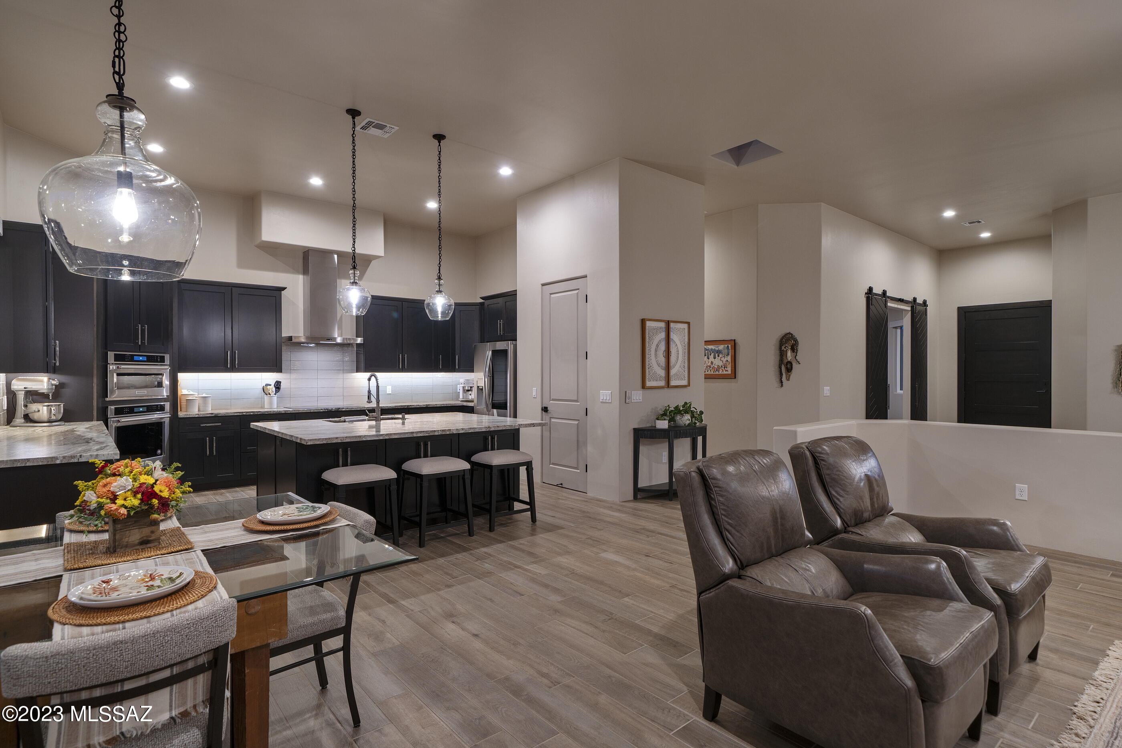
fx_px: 530
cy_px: 374
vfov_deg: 70.4
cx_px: 561
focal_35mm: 17
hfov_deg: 93.3
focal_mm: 17
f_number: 7.1
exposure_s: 1/1.25
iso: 100
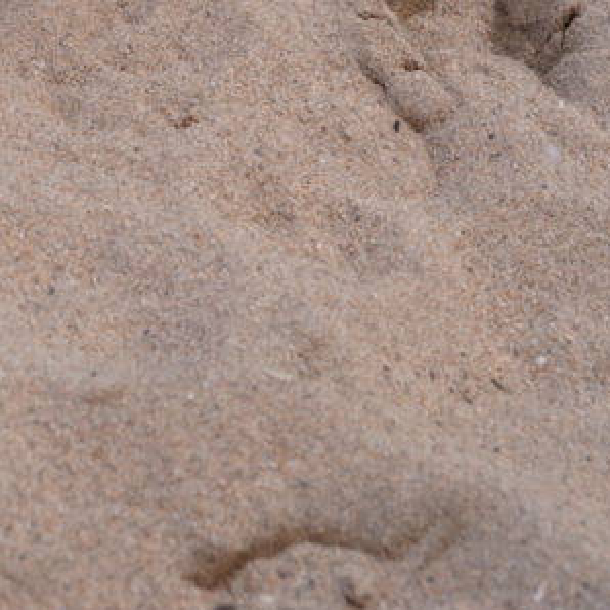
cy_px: -393
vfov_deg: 13.6
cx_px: 111
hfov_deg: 14.7
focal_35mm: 118
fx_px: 2353
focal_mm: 26.9
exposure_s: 1/200
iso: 100
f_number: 4.5
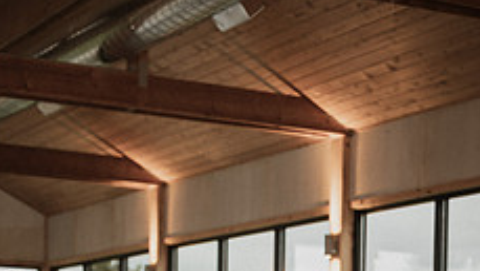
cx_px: 224
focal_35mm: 103
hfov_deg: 20.7
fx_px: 1311
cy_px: 439
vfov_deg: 11.2
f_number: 2.8
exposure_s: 1/100
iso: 500
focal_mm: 50
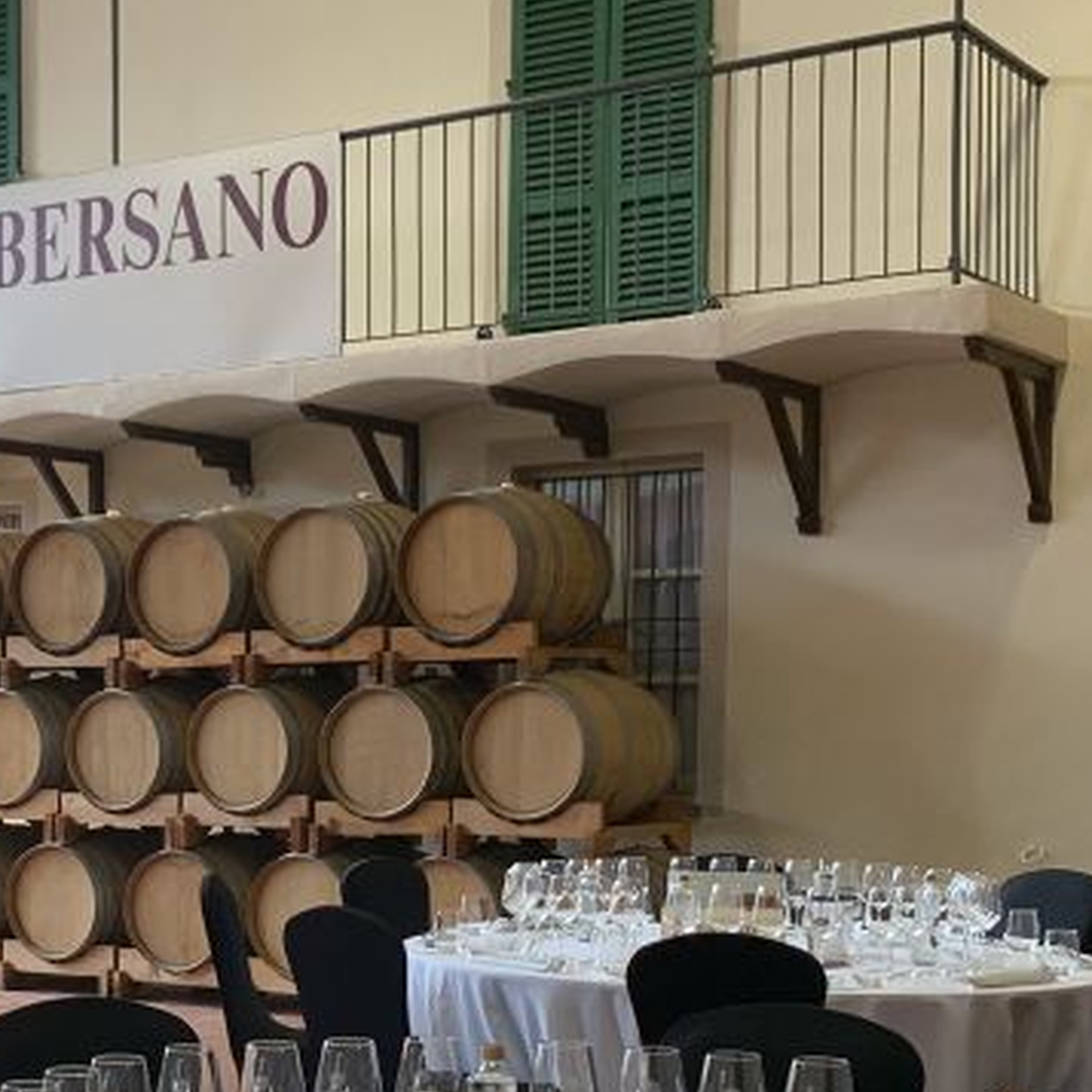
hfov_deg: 25.3
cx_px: 104
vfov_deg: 25.5
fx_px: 2356
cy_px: 912
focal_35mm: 66
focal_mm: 4.25
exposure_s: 1/82
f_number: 1.8
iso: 100
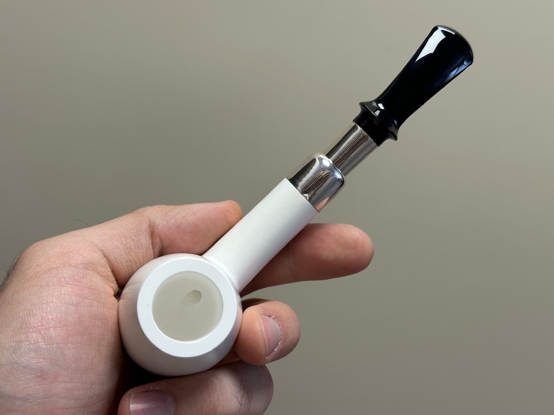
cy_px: 208
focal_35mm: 48
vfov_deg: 30.3
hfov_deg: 39.7
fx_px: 768
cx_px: 277
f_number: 1.78
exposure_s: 1/121
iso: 80
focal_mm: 6.86
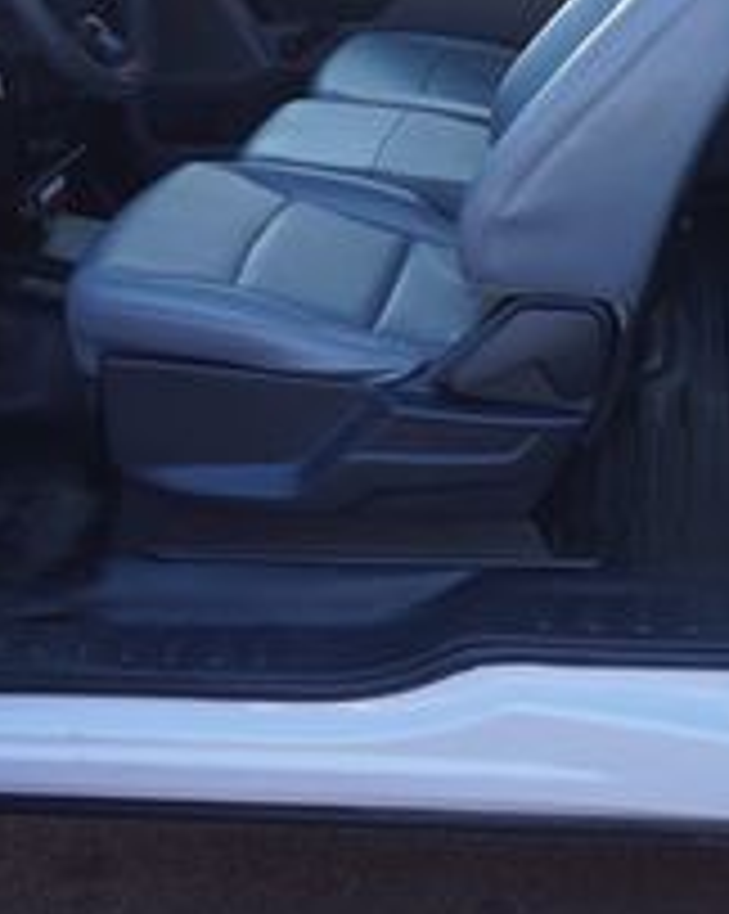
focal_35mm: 71
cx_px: 554
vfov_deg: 26.1
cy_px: 126
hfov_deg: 21.3
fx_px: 1918
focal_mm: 16
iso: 100
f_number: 4.5
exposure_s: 1/60
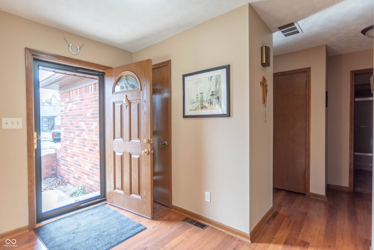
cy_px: 125
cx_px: 187
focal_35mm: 18
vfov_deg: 67.4
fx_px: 187
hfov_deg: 90.0
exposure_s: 1/50
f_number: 3.5
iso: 160
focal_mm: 18
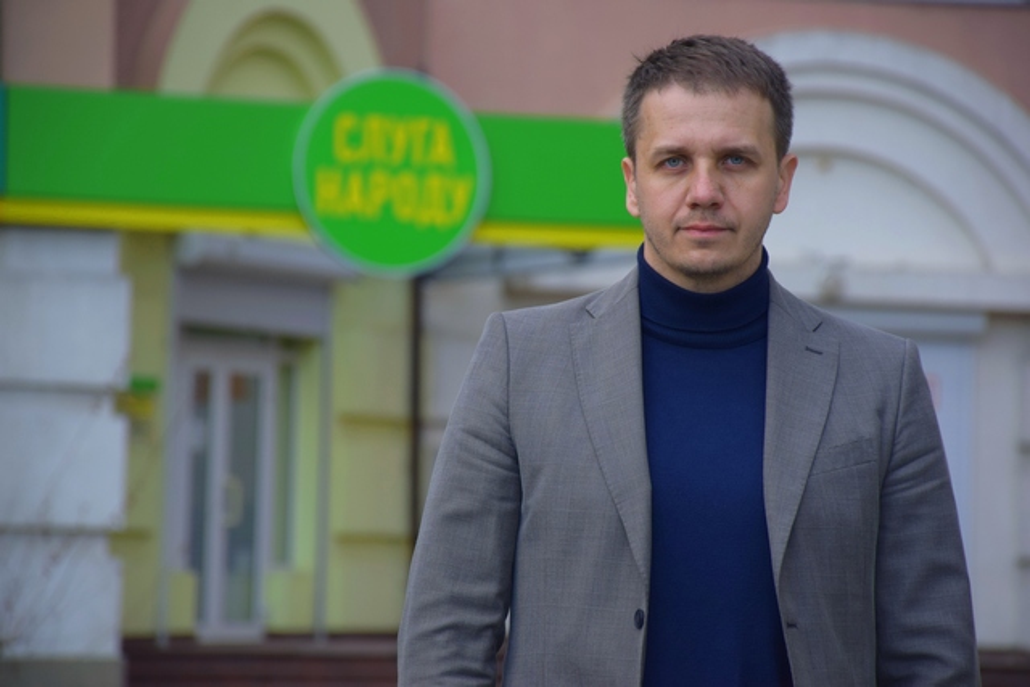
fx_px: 6009
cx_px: 515
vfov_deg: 6.5
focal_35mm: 210
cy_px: 344
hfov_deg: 9.8
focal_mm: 140
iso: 640
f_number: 5.6
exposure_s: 1/250
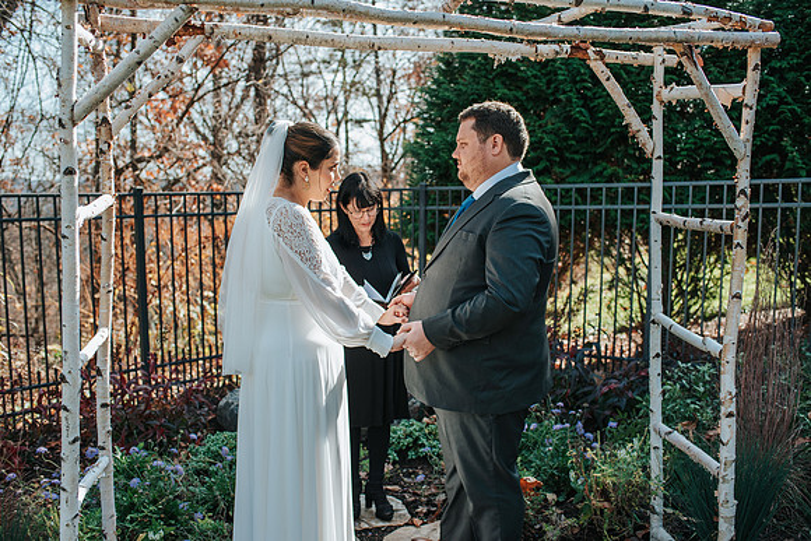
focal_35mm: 35
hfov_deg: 54.4
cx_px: 406
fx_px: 789
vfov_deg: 37.9
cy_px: 270
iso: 400
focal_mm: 35
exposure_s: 1/1250
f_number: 3.5
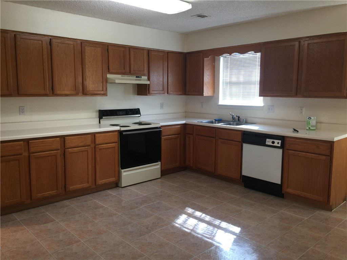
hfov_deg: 61.7
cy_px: 130
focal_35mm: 29
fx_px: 291
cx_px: 174
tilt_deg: -9.7
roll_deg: -0.8
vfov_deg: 48.2
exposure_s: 1/15
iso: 40
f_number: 2.2
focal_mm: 4.15
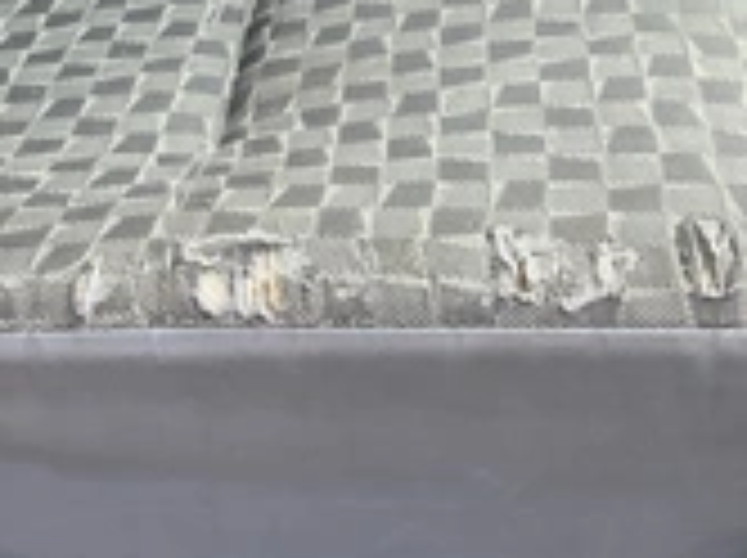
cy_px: 238
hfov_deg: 27.7
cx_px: 284
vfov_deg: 20.9
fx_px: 1508
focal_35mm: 70
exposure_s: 1/172
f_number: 1.8
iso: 25
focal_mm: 3
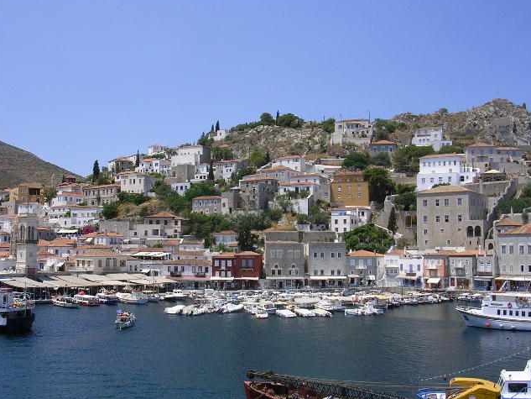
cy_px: 195
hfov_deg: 47.9
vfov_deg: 36.8
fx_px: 598
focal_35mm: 39
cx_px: 268
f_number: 5.6
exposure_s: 1/422
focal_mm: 5.8
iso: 50
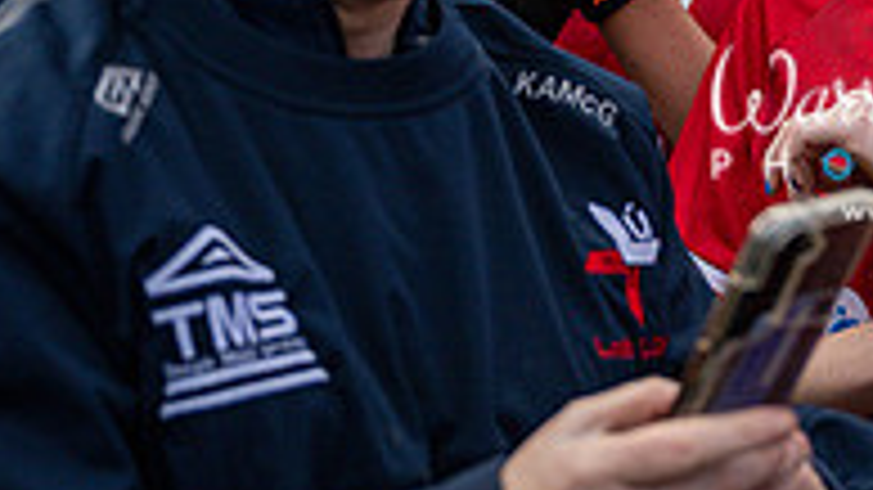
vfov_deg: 10.1
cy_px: 25
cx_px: 1004
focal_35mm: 119
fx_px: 2754
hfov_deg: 17.3
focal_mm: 38
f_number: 2.8
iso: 125
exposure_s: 1/8000
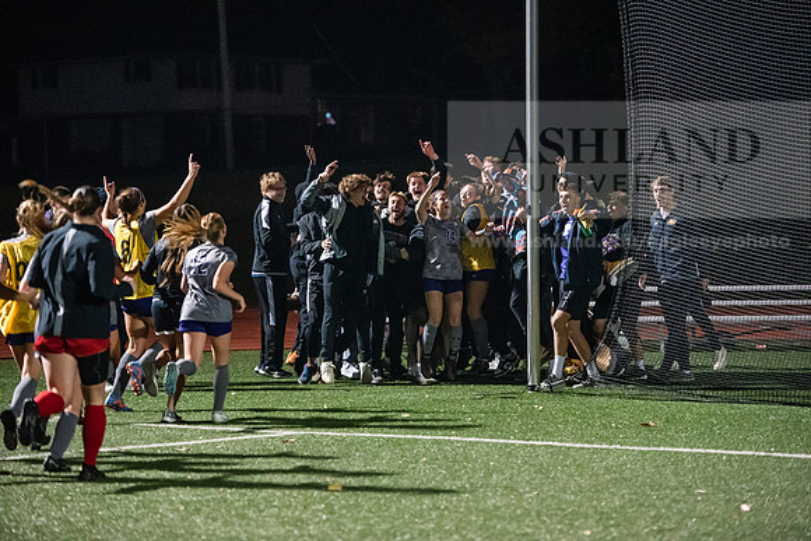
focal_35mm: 125
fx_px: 2816
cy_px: 270
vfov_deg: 11.0
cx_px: 406
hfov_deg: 16.4
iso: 8000
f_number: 3.2
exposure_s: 1/640
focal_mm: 125
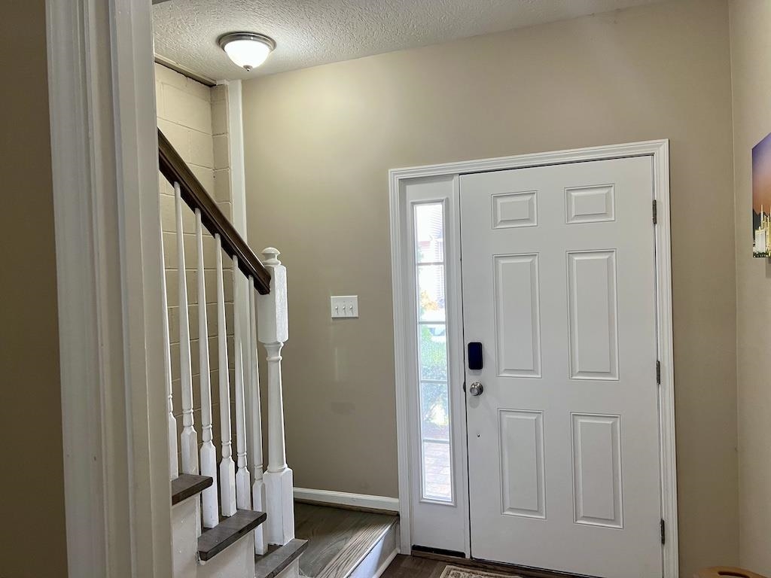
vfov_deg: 53.1
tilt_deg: -0.1
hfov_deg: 67.3
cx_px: 386
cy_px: 289
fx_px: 579
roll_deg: +2.4
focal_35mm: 26
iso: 125
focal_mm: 5.7
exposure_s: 1/60
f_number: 1.5
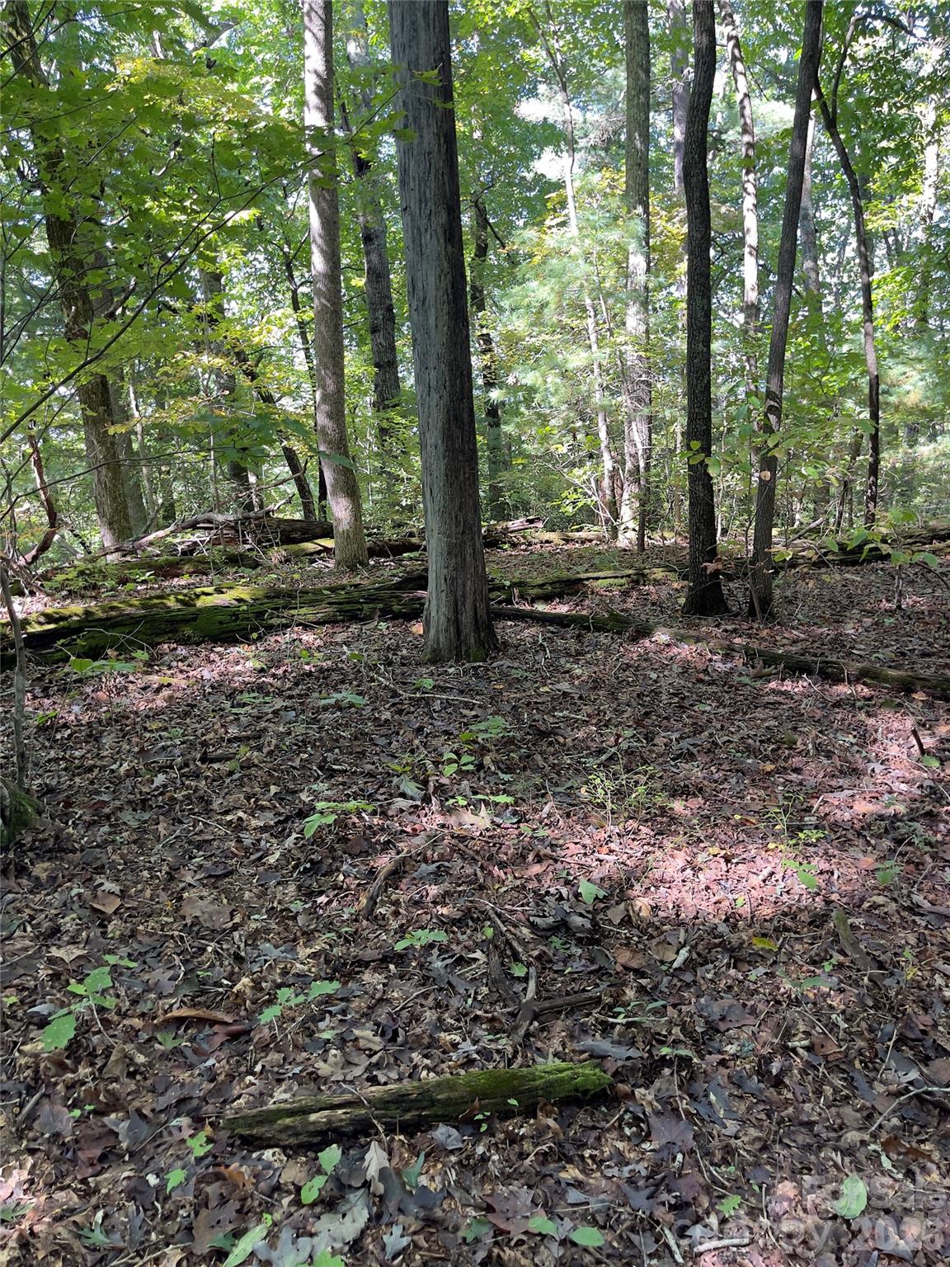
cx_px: 475
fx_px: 915
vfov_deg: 69.4
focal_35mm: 25
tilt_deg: -13.2
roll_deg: +1.4
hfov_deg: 54.9
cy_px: 634
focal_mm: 5.1
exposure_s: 1/111
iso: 125
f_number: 1.6
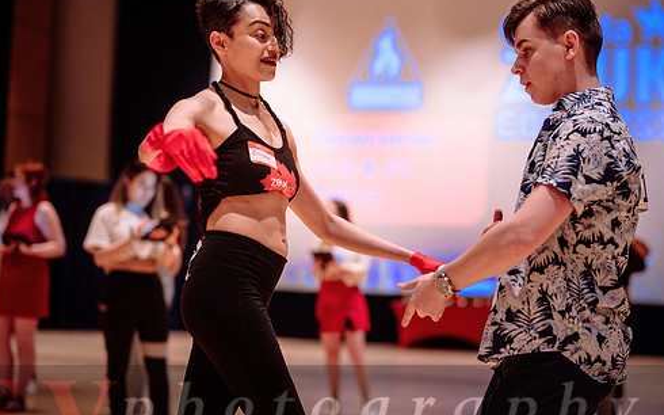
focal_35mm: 71
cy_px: 206
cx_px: 389
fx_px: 1285
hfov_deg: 28.9
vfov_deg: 18.3
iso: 1600
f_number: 1.4
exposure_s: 1/200
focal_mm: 50
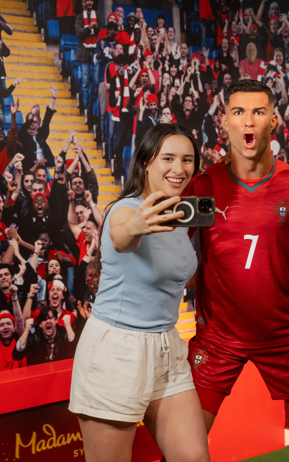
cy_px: 231
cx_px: 264
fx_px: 1109
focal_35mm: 88
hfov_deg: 14.7
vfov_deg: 23.6
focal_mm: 57
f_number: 3.5
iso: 1000
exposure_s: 1/125
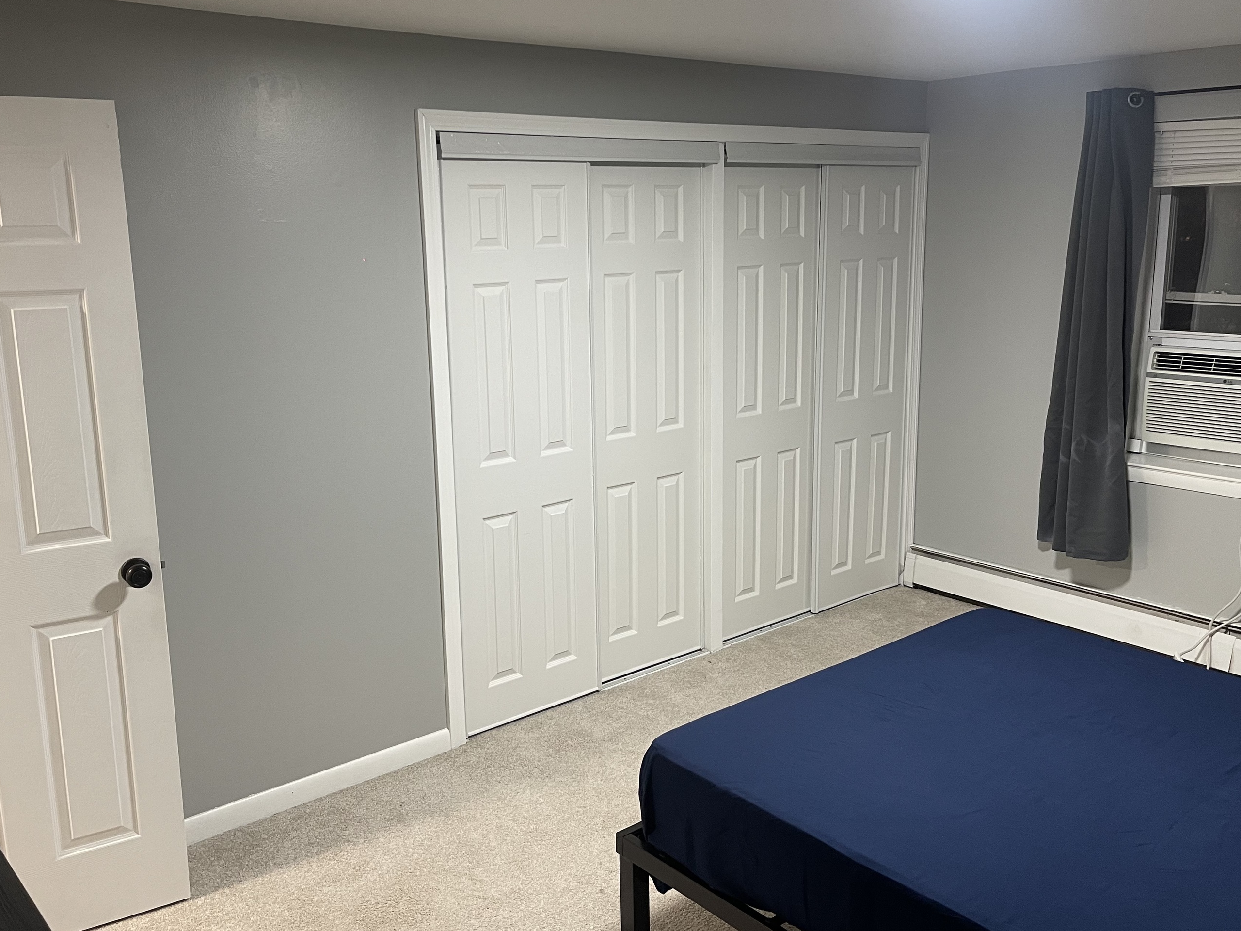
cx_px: 590
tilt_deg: -12.5
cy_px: 435
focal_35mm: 30
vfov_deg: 46.8
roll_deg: +1.2
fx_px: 1076
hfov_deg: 59.9
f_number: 1.6
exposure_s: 1/60
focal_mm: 5.1
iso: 200
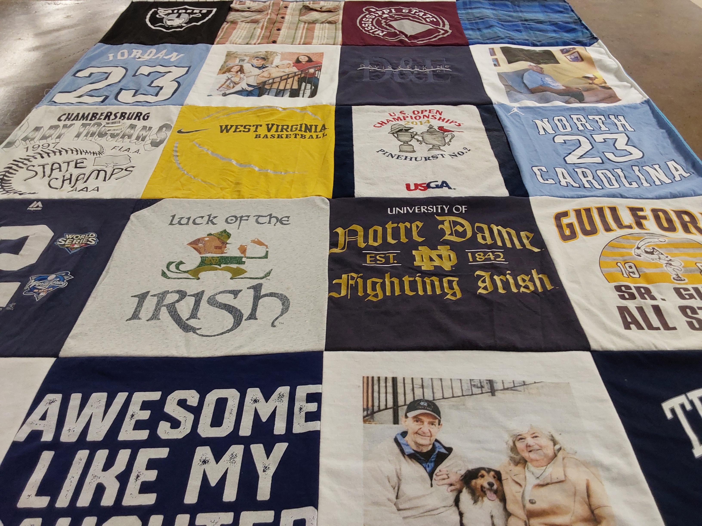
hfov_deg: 63.4
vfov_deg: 49.7
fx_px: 568
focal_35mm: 28
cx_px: 351
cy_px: 263
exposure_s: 1/60
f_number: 1.9
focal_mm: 2.91
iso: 80
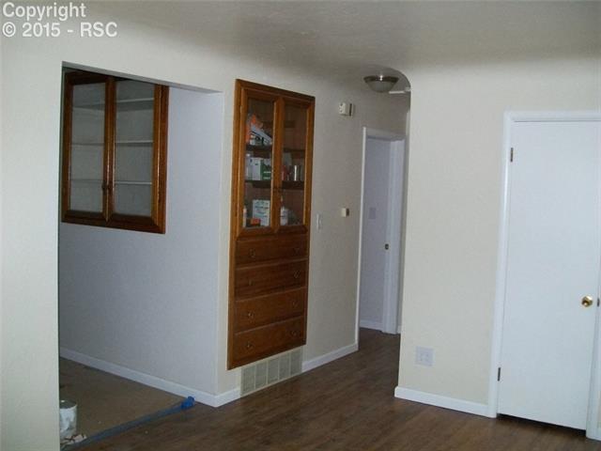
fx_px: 625
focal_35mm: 36
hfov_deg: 51.4
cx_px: 300
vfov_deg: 39.7
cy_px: 226
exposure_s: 1/60
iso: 160
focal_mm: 6
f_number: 2.7
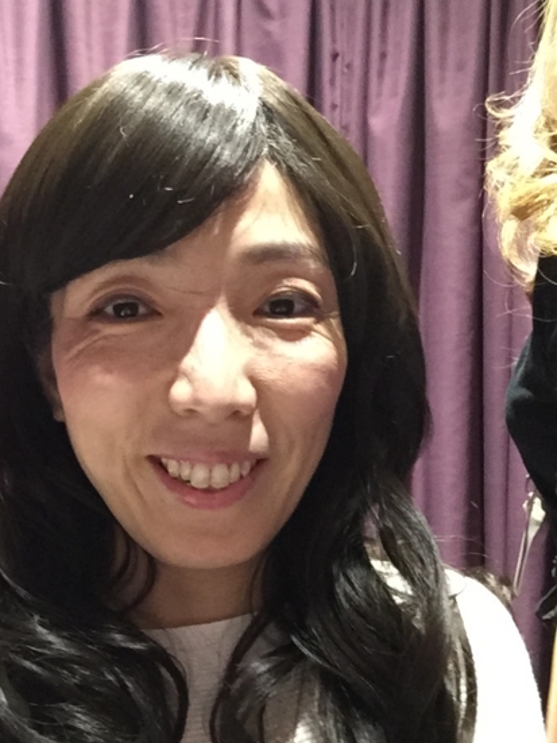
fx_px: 966
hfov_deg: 32.1
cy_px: 442
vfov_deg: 41.9
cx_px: 243
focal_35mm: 45
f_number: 2.2
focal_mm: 2.65
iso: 320
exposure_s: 1/24
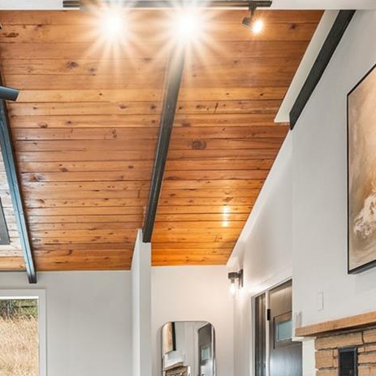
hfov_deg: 34.8
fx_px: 578
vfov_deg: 32.8
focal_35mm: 47
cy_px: 385
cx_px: 71
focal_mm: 16
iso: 200
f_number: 8
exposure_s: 1/1.67
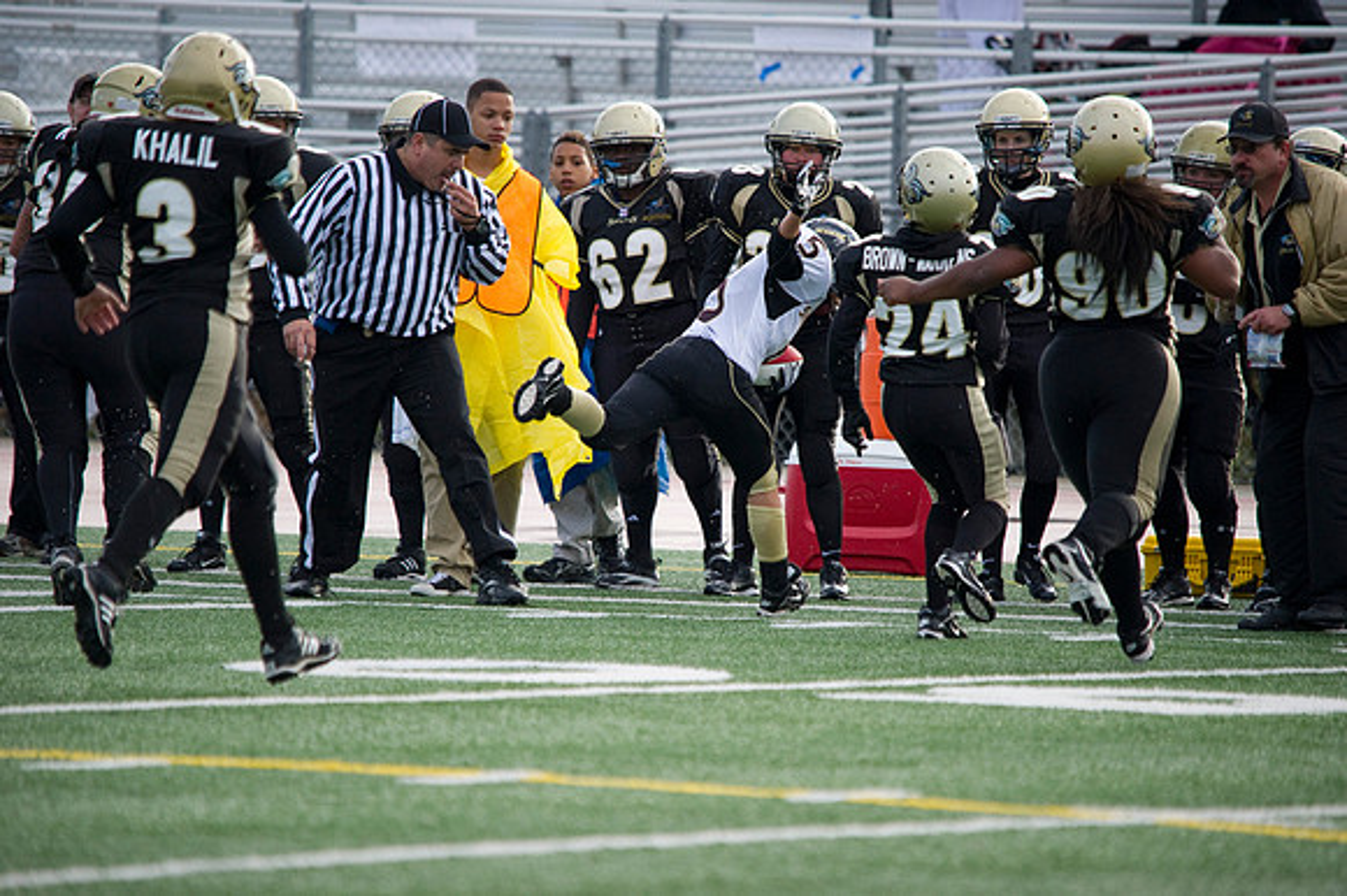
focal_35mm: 500
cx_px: 674
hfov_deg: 4.1
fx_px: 18697
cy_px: 448
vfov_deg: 2.7
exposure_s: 1/1000
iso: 2200
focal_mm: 500
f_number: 6.3
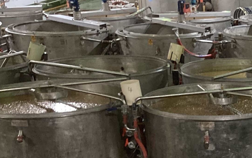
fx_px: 755
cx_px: 416
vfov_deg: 11.4
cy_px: 232
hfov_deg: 16.6
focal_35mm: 110
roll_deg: -1.2
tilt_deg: -20.6
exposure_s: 1/50
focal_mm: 3.99
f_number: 1.8
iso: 250
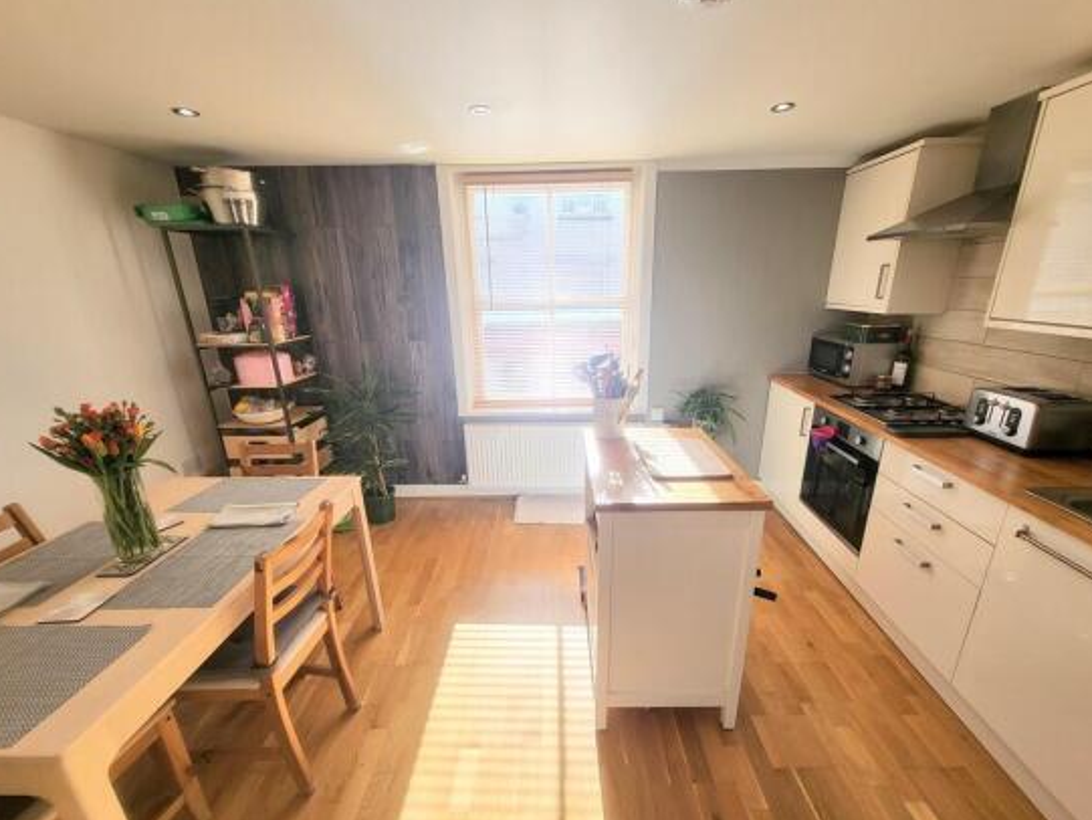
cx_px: 562
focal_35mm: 14
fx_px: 442
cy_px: 429
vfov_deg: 85.6
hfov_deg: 102.0
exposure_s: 1/149
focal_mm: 1.74
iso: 32
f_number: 2.2
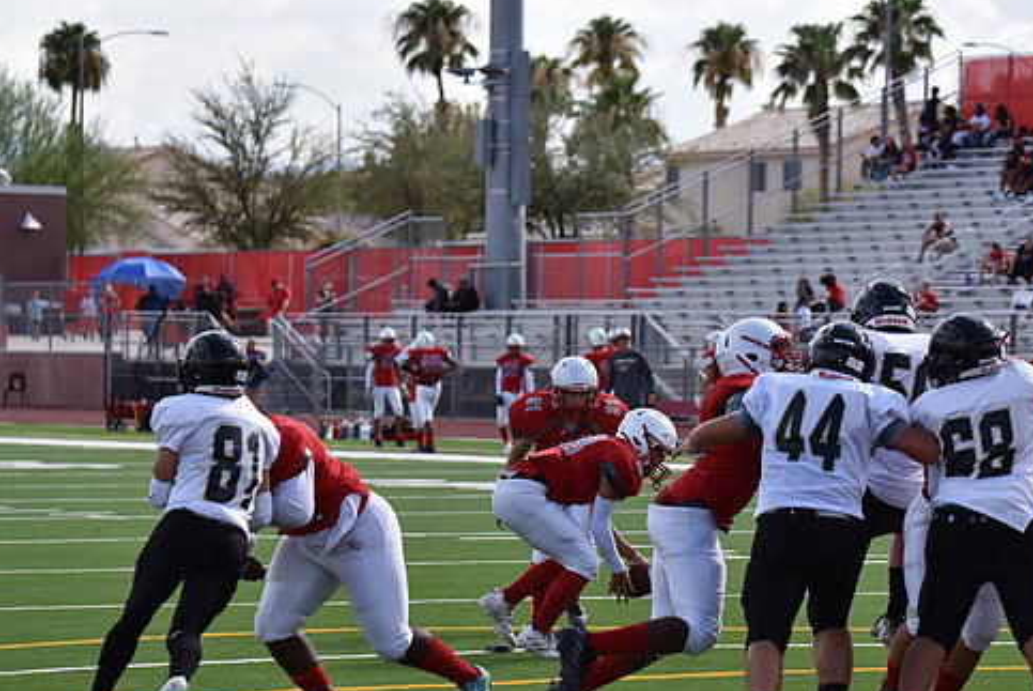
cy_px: 397
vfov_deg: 7.6
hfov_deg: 11.4
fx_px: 5170
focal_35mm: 180
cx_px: 550
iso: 900
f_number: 5.6
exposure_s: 1/4000
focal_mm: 150
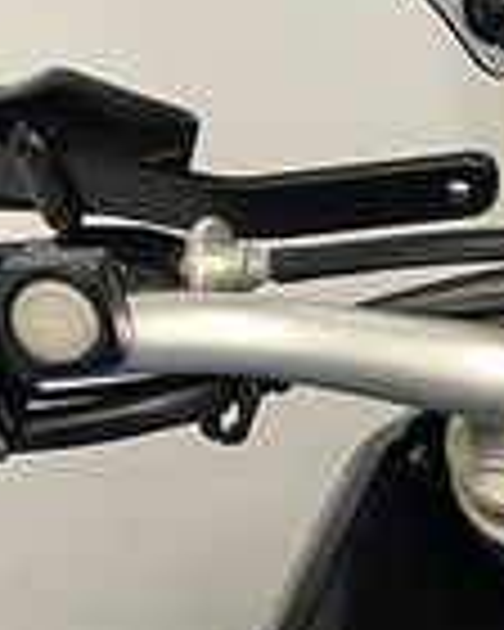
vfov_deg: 16.0
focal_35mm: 116
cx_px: 788
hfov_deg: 12.5
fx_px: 2163
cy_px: 734
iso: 160
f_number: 1.6
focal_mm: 5.1
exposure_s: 1/50
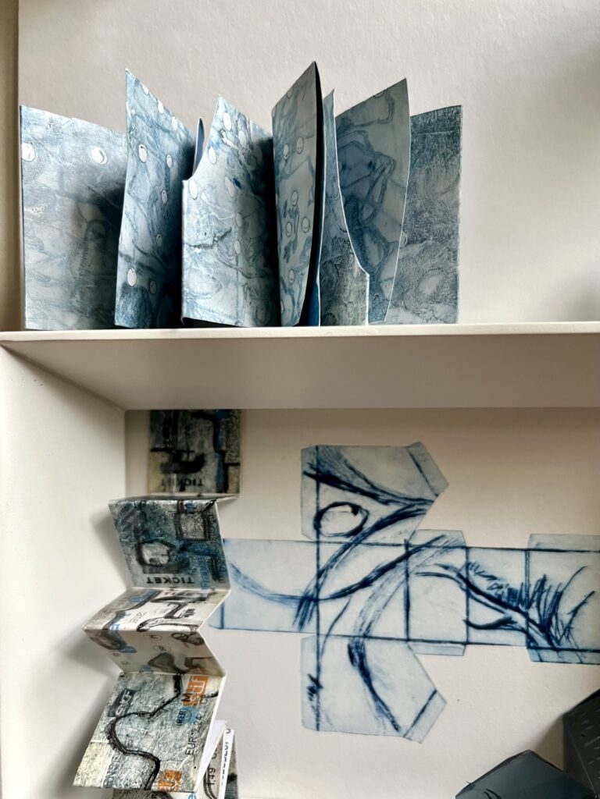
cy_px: 400
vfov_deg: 67.3
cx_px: 300
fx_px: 601
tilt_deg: -0.9
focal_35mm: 26
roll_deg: +1.8
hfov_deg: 53.1
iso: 320
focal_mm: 5.7
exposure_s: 1/60
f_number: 1.5
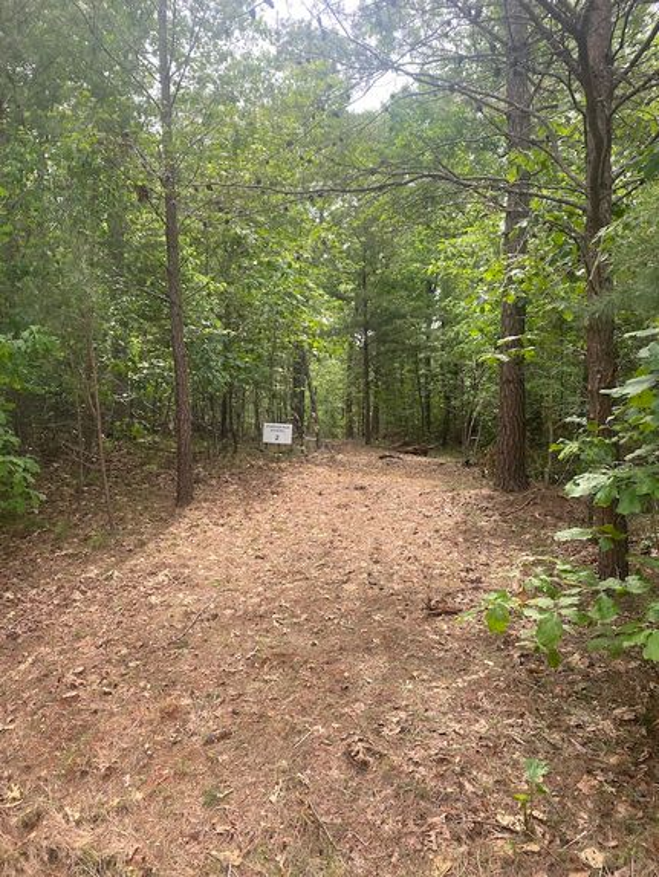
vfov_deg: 67.3
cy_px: 438
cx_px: 330
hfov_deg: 53.1
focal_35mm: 26
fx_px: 659
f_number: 1.8
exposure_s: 1/334
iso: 32
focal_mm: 4.25
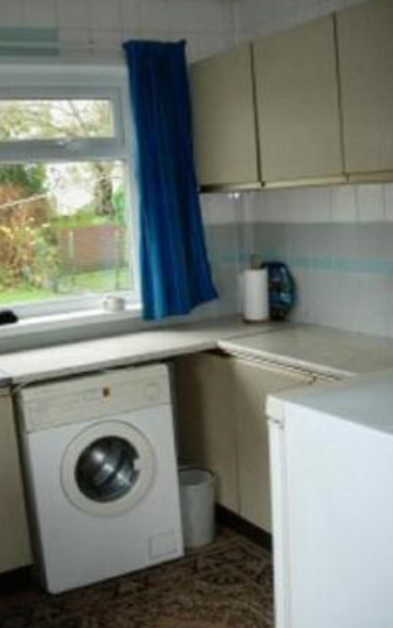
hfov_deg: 30.5
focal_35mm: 42
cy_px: 315
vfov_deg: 47.2
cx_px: 165
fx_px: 720
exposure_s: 1/35.9
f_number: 2.8
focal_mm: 7.8
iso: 79
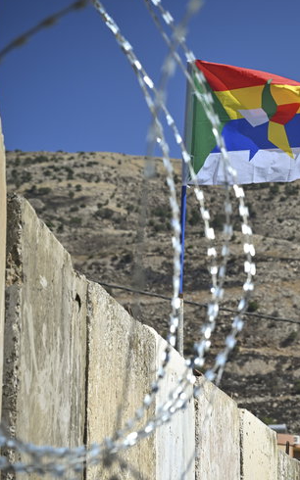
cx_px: 306
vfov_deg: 17.7
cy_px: 249
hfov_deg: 11.0
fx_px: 1545
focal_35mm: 118
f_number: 5.6
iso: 200
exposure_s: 1/2000
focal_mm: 63
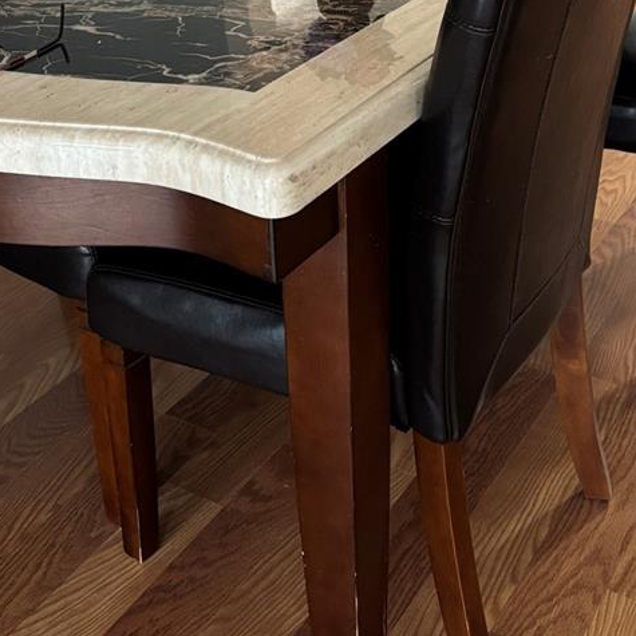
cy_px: -36
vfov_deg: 27.4
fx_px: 1206
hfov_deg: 29.5
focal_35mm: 58
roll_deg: +0.8
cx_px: 339
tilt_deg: -18.0
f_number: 1.6
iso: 250
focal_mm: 5.96
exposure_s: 1/60
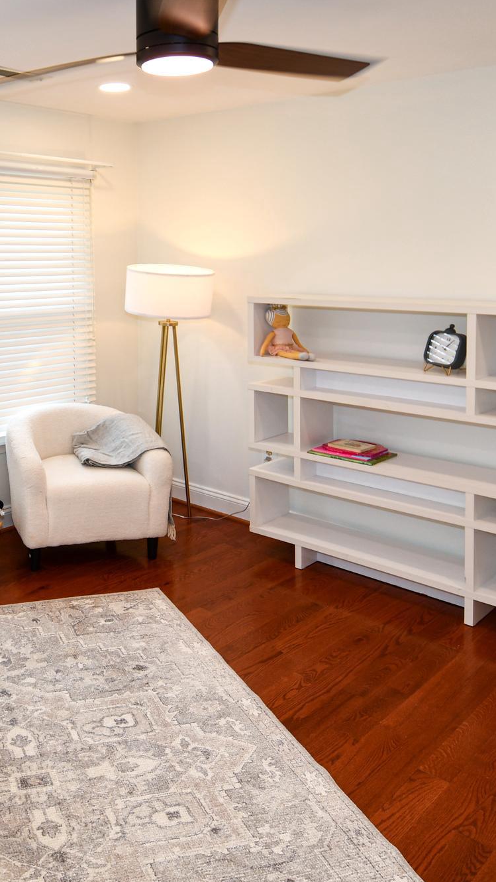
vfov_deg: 66.1
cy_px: 450
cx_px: -43
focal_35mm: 29
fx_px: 678
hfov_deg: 34.9
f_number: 4.5
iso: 200
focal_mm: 12
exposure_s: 1/80
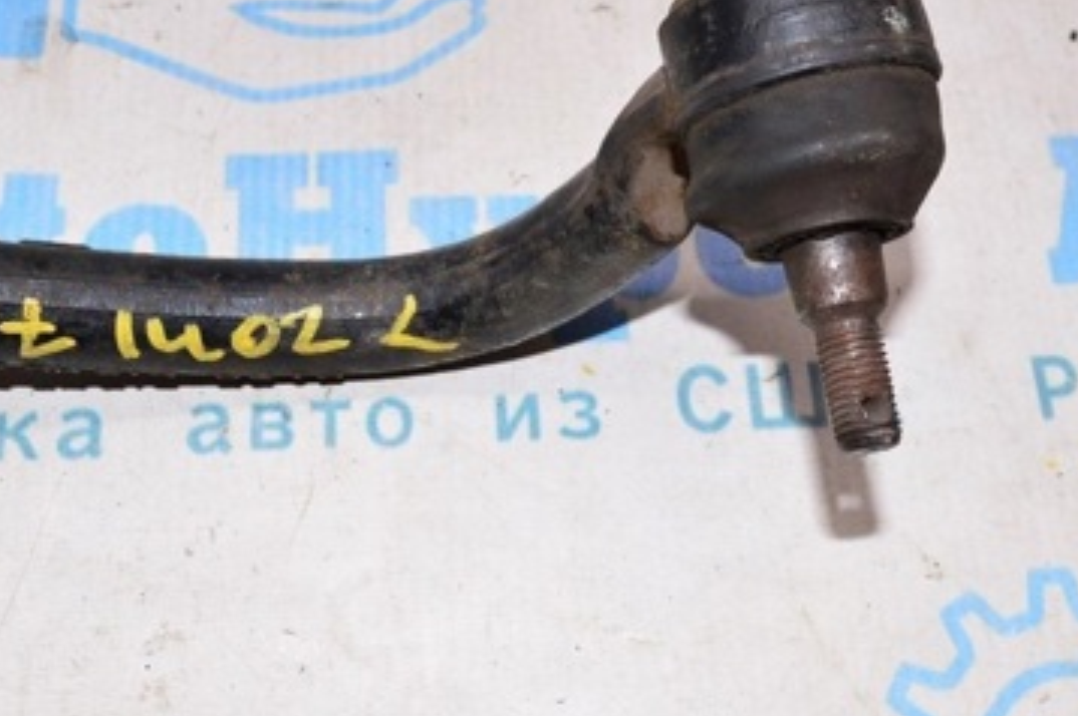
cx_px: 602
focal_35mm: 59
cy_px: 248
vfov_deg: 22.9
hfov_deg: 33.9
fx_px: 1765
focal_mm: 22
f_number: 8
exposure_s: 1/200
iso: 1600
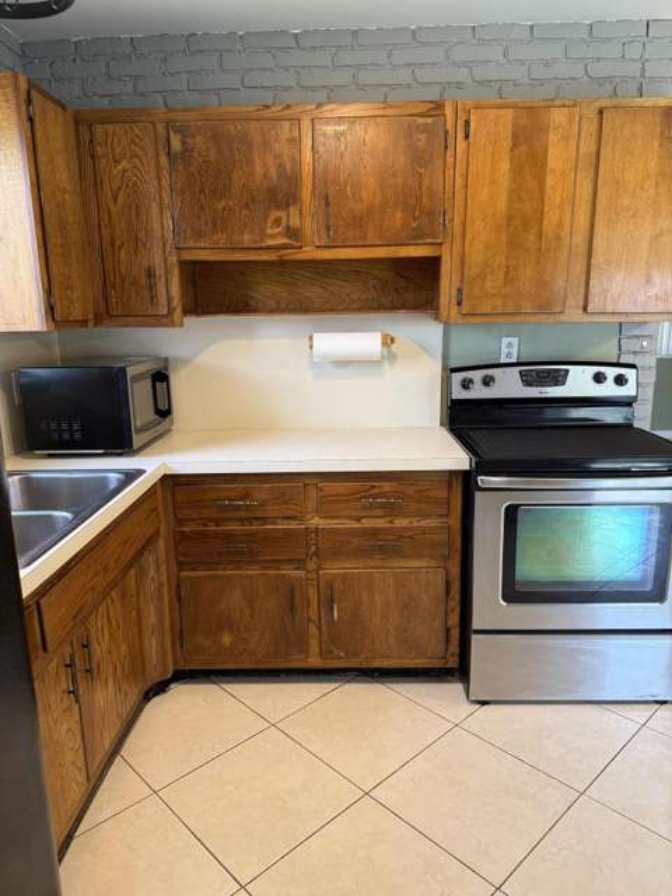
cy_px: 448
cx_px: 336
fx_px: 621
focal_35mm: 24
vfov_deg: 71.6
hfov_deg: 56.8
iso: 160
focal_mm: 6.76
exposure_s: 1/121
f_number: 1.78
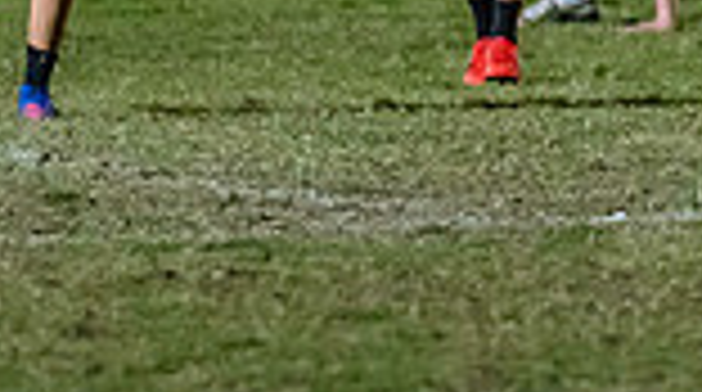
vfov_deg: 1.2
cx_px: 1400
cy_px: -98
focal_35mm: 1009
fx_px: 18743
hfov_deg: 2.1
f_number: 2.8
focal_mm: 210
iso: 10000
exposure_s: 1/1000
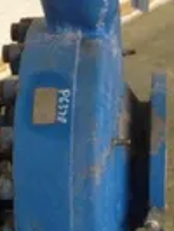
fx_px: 703
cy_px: 207
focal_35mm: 105
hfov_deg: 13.8
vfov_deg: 18.4
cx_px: -12
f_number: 2.4
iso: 125
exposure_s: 1/20
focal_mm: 4.28
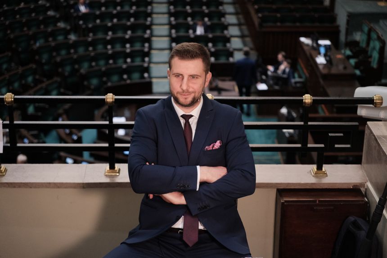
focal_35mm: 70
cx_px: 194
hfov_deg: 28.8
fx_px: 752
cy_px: 129
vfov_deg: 19.4
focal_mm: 46.5
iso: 2000
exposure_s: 1/250
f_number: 2.8
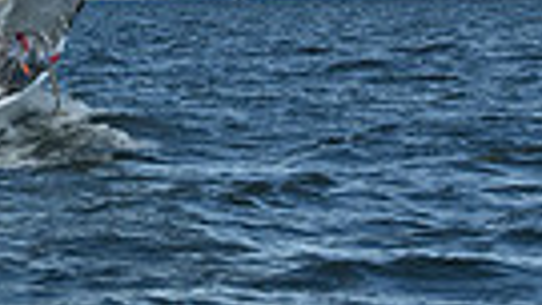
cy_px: -742
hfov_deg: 6.8
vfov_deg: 3.7
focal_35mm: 314
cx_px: 14
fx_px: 4514
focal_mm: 70
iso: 250
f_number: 8
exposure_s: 1/1250
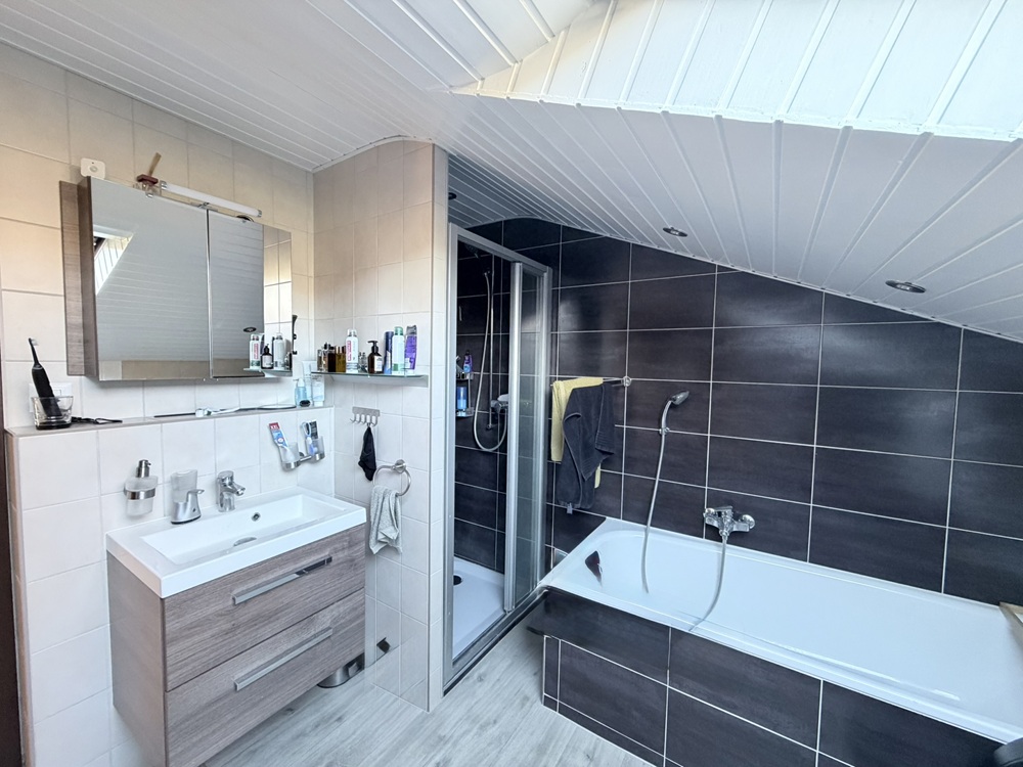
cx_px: 512
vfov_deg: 85.7
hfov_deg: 102.1
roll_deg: -1.0
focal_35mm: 14
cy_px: 384
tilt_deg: -2.1
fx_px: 414
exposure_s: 1/60
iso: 320
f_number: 2.2
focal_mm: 2.22
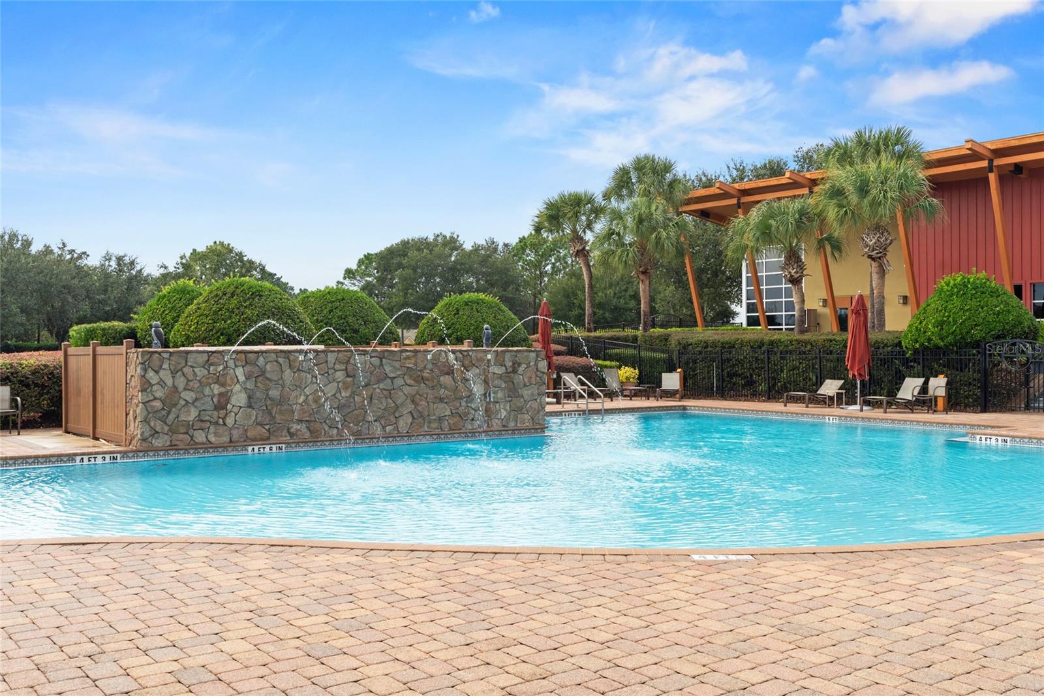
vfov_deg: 37.8
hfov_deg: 54.4
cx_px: 522
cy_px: 348
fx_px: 1015
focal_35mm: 35
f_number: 9
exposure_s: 1/125
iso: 250
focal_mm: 35
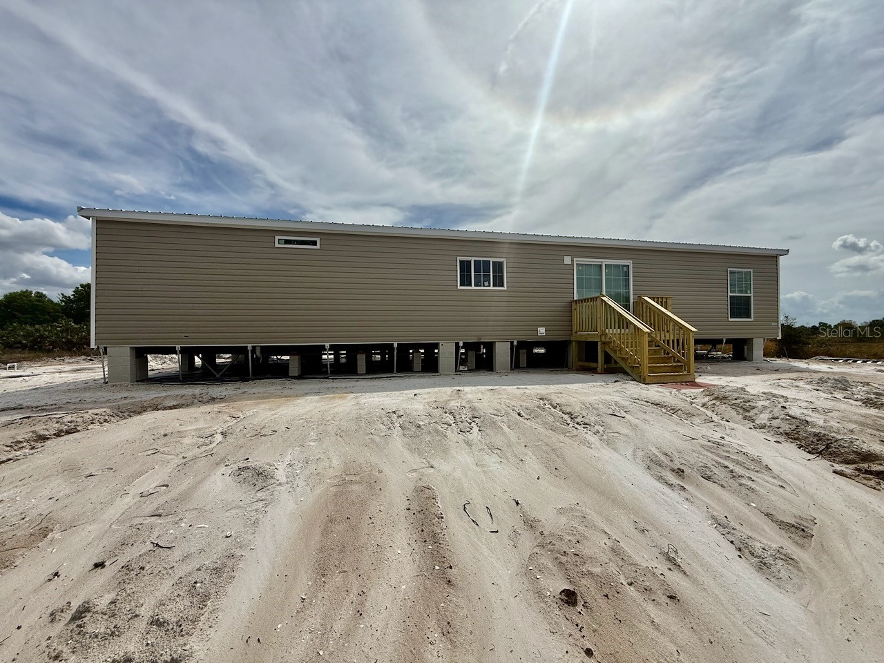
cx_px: 442
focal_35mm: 14
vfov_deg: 85.7
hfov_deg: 102.1
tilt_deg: +1.5
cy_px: 332
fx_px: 358
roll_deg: +1.3
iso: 50
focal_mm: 2.22
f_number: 2.2
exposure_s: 1/5155
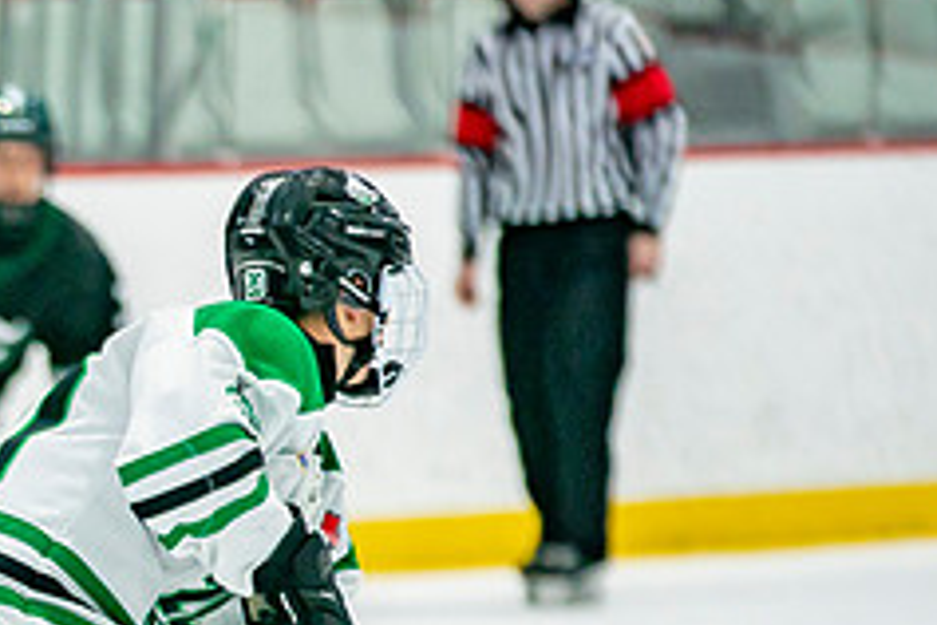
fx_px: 20456
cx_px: -364
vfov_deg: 1.7
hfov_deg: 2.6
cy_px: 870
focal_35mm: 786
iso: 500
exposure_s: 1/640
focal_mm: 200
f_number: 3.2
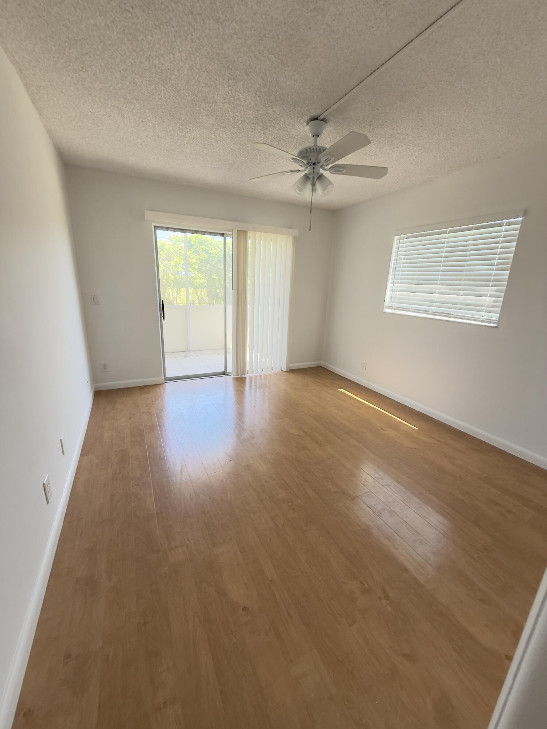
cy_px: 364
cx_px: 274
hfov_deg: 85.7
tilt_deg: -14.5
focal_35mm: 14
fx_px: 295
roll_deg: -1.7
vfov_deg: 102.1
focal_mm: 2.22
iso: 200
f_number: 2.2
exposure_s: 1/121
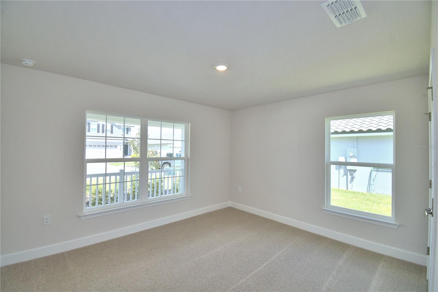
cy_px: 146
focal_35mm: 15
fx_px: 182
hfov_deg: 100.4
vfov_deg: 77.3
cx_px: 219
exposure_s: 1/200
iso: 100
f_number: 4.5
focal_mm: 10
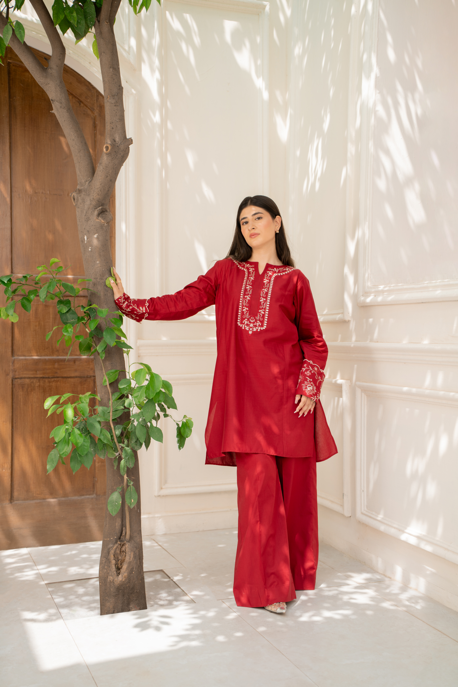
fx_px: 859
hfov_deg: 29.9
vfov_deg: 43.6
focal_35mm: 45
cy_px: 344
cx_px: 229
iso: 100
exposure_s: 1/200
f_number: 2.8
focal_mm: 45
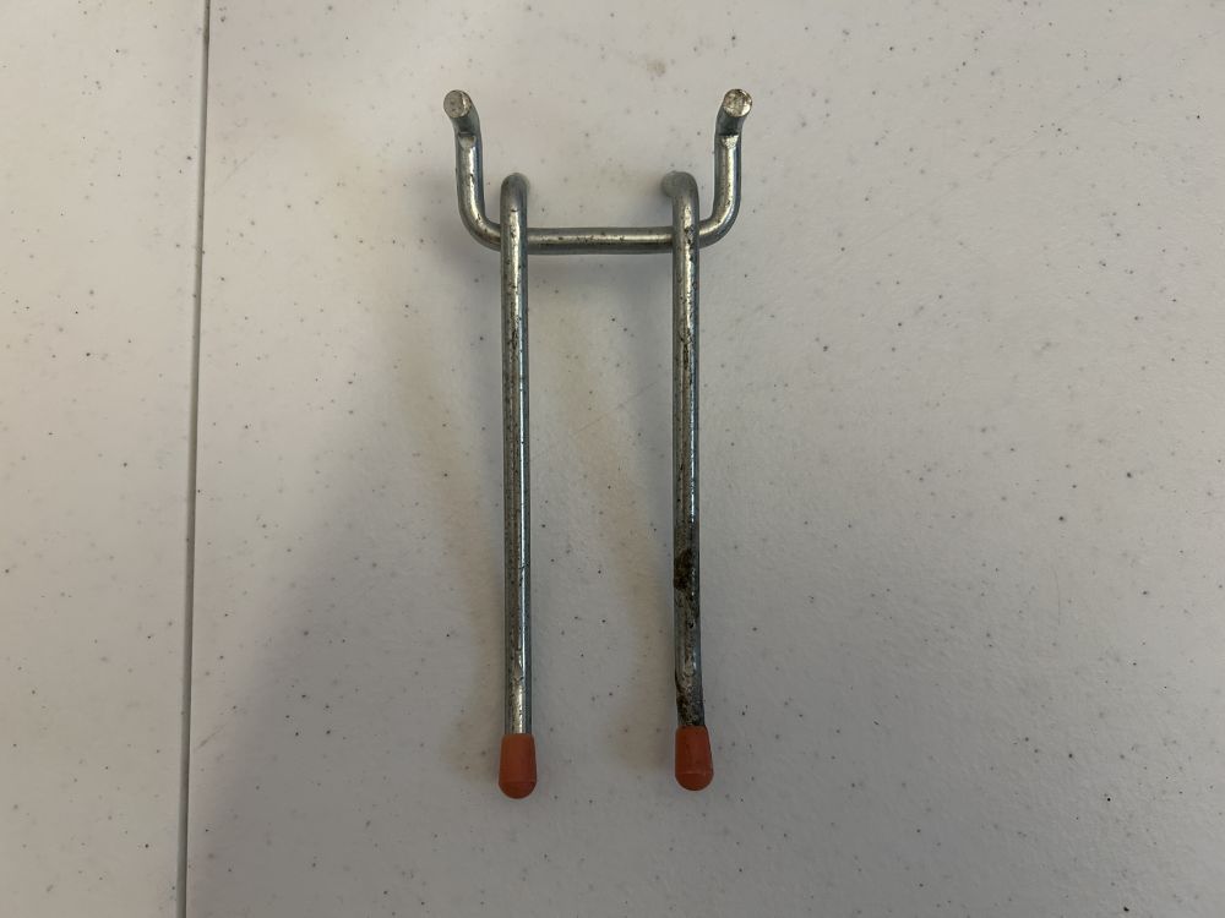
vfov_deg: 53.1
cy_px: 459
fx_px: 920
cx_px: 612
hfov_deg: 67.3
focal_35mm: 26
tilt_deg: -81.6
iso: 200
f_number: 1.5
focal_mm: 5.7
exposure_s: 1/60
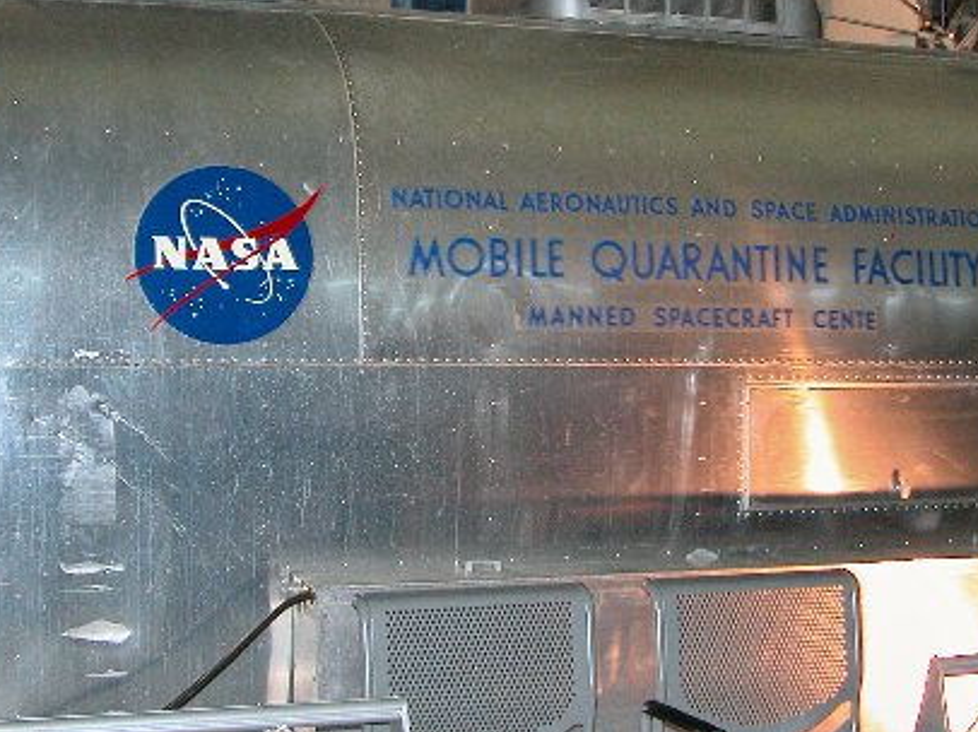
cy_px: 289
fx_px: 1948
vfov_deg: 21.3
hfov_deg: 28.2
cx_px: 544
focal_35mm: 69
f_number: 2.8
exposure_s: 1/60
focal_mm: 9
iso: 200
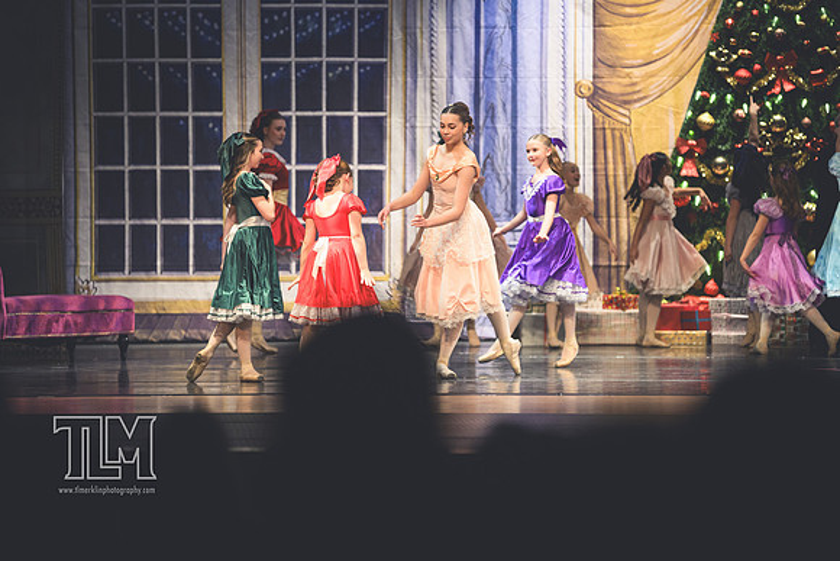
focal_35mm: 200
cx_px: 420
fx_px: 4668
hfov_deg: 10.3
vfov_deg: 6.9
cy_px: 280
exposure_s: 1/400
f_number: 2.8
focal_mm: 200
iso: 1800
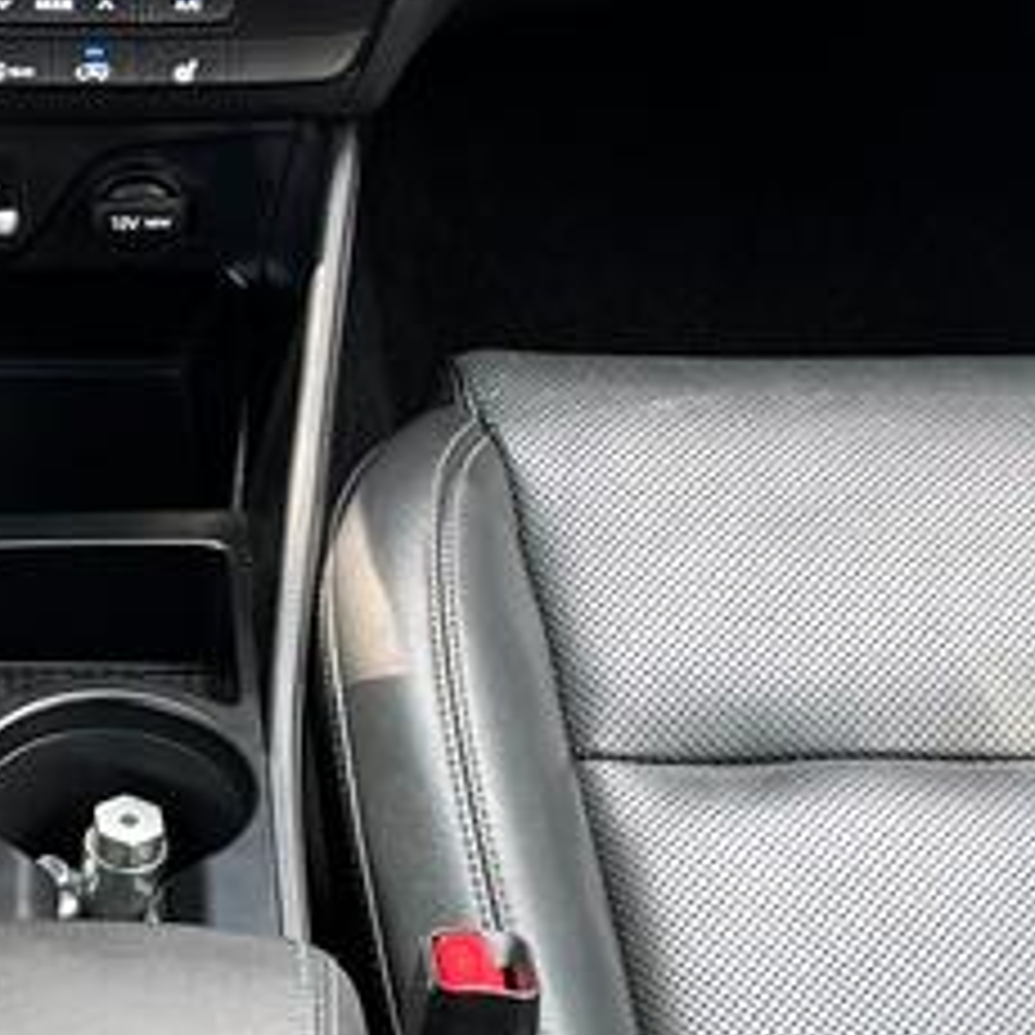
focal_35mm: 118
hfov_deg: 14.5
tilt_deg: -38.3
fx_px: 3992
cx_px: -72
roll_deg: +0.6
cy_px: 504
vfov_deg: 14.8
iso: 125
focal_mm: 6.76
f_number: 1.78
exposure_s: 1/121
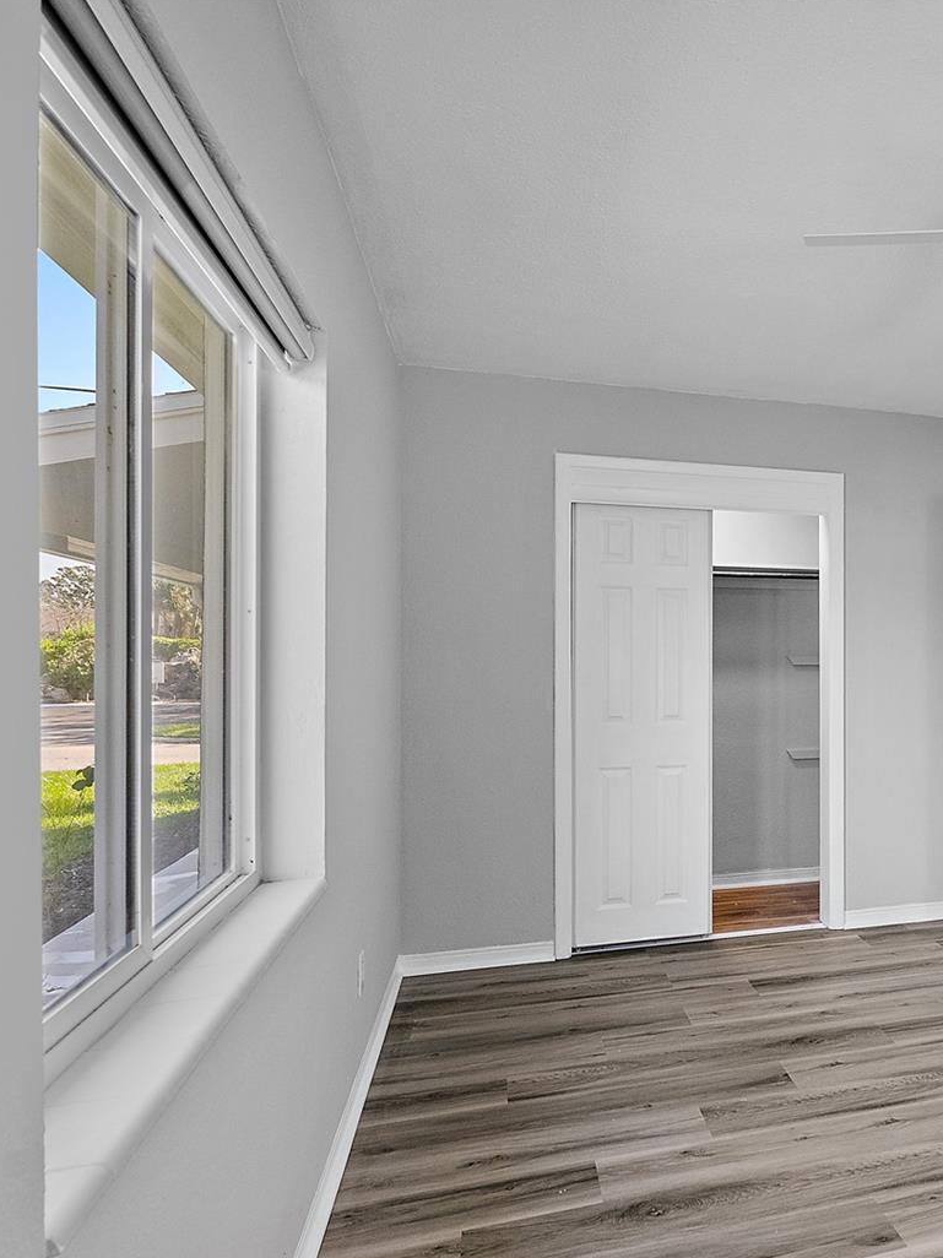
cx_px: 787
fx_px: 872
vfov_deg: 71.6
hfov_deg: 52.2
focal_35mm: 24
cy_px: 647
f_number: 7.1
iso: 1600
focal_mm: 16
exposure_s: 1/60
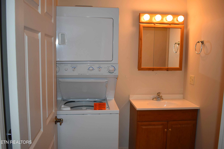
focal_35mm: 32
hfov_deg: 59.5
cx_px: 112
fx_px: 196
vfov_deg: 41.7
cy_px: 74
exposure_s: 1/160
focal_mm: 21
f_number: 3.8
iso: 800
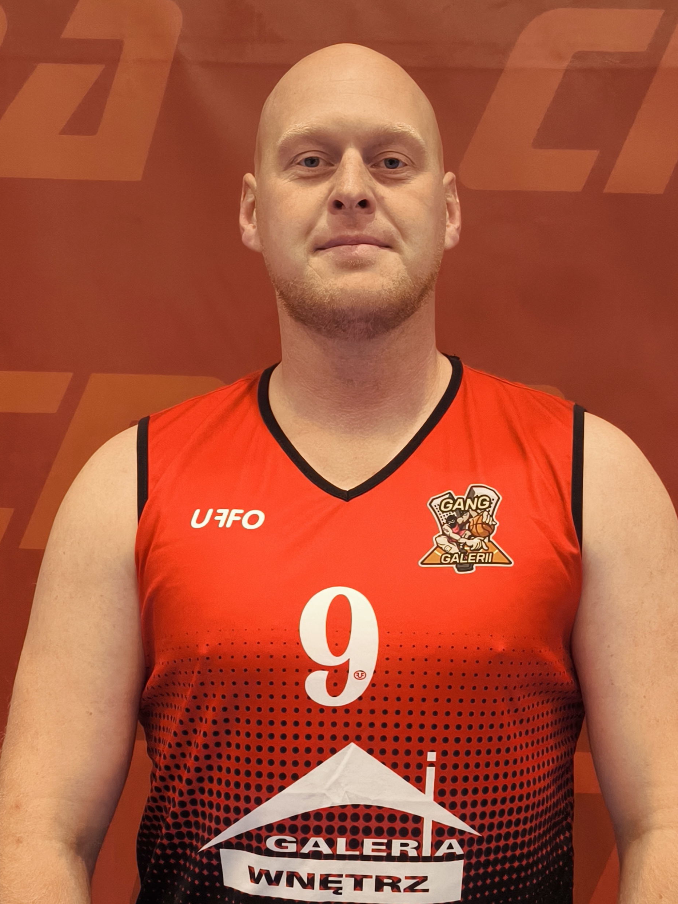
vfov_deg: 50.1
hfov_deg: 38.7
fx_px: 966
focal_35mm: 37
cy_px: 442
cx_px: 354
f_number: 1.9
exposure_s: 1/109
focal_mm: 6.92
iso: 500
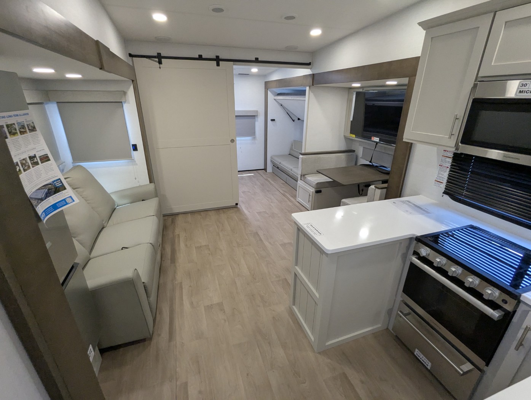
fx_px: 246
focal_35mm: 16
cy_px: 200
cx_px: 266
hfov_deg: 94.4
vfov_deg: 78.2
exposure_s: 1/187
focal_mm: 2.35
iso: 437
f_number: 2.2
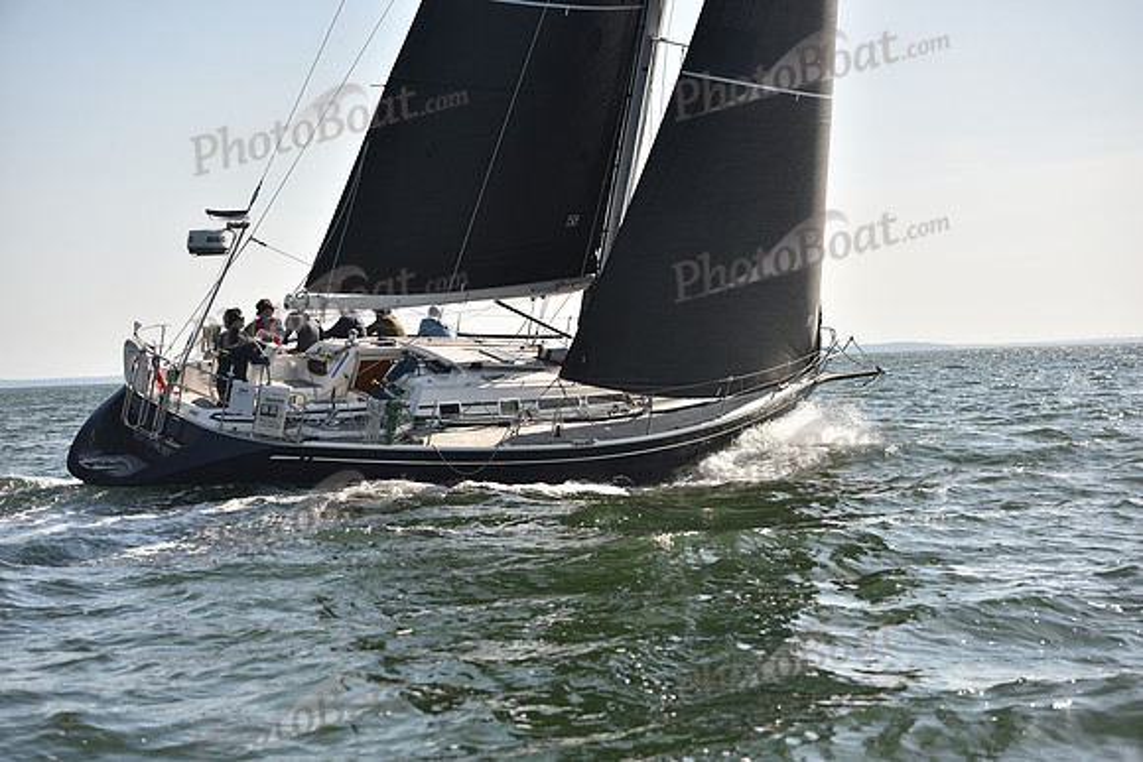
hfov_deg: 28.8
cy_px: 381
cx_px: 572
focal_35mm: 70
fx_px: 2223
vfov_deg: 19.5
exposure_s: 1/1000
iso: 250
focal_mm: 70
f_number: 4
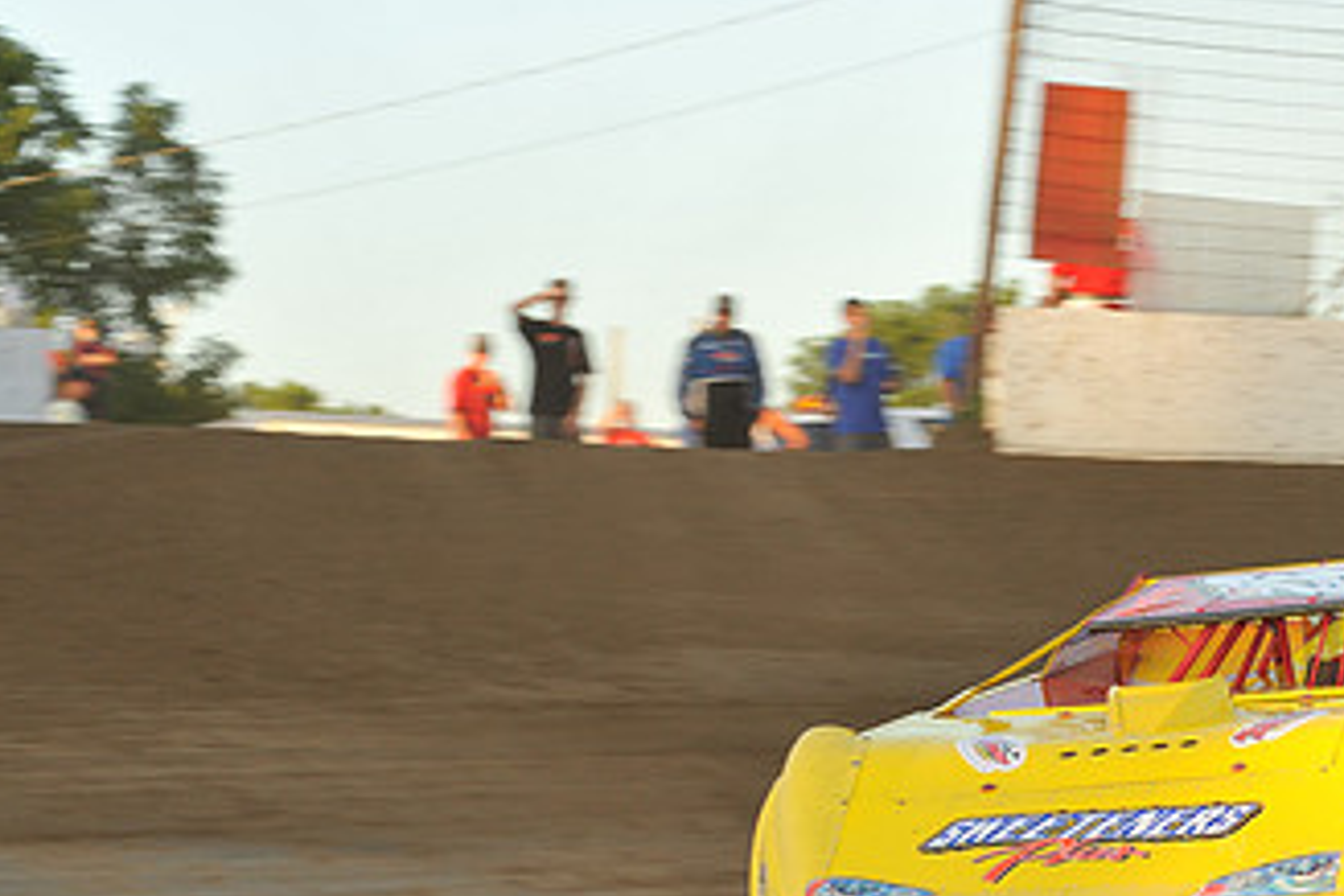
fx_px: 6085
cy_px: 686
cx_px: 1151
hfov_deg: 12.5
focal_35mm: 163
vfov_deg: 8.4
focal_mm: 92
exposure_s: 1/320
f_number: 8
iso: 800
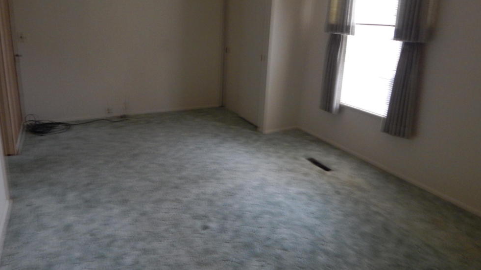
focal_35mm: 25
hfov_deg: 74.1
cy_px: 105
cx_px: 240
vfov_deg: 45.7
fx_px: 319
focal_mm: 4
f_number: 3
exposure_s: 1/8
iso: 400
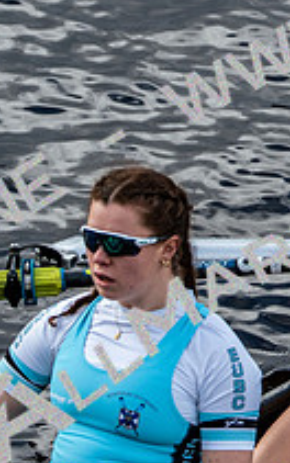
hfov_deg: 1.1
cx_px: 433
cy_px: 128
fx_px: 15202
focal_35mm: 1203
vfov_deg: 1.7
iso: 800
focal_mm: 430
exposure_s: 1/1250
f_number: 6.3
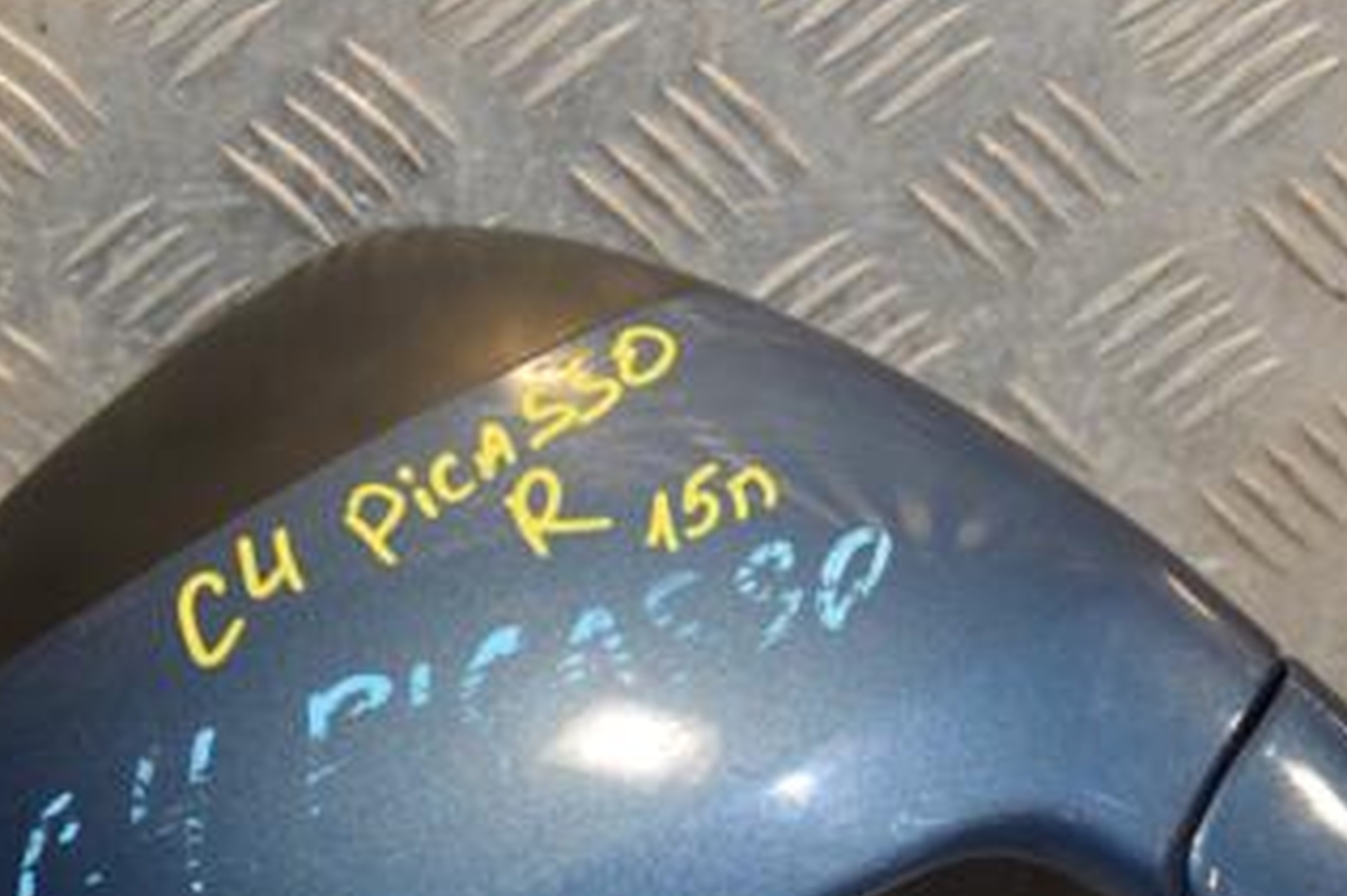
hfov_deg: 16.0
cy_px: 790
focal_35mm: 128
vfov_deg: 10.7
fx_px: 4785
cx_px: 744
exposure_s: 1/200
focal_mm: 45
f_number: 5.6
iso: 800
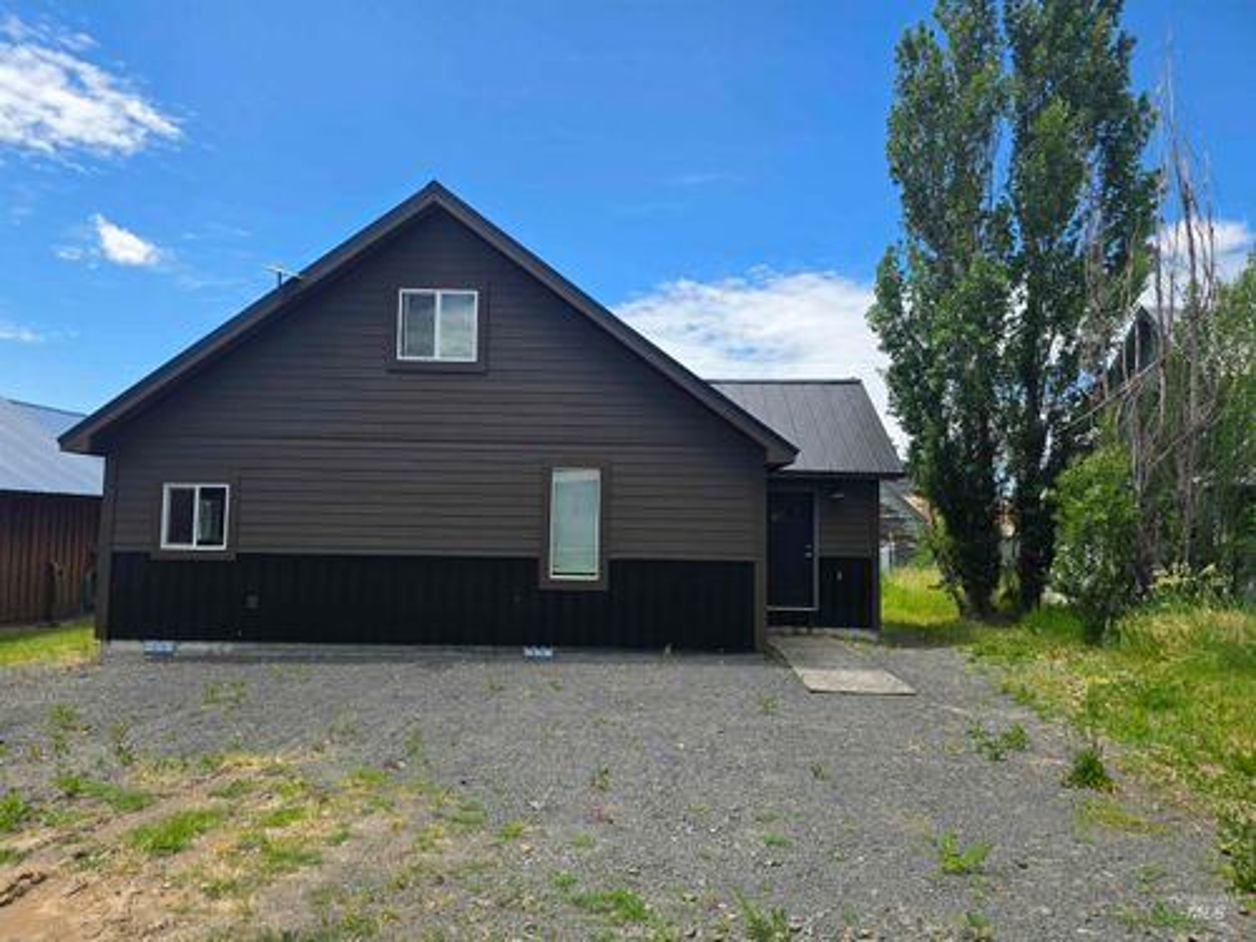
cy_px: 471
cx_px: 628
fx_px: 835
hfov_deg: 73.9
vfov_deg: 58.9
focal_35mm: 23
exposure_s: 1/3100
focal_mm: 6.3
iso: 80
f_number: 1.7
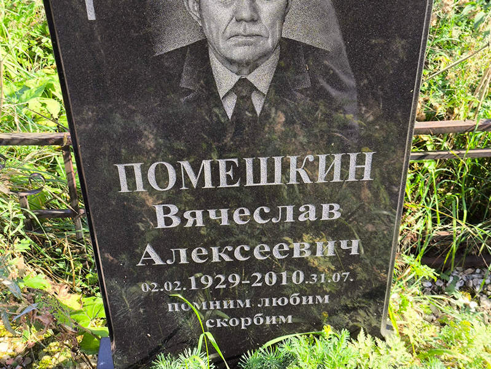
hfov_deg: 38.2
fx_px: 710
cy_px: 184
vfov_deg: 29.1
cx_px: 246
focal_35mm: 50
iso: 50
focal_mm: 4.71
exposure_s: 1/270
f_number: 1.7
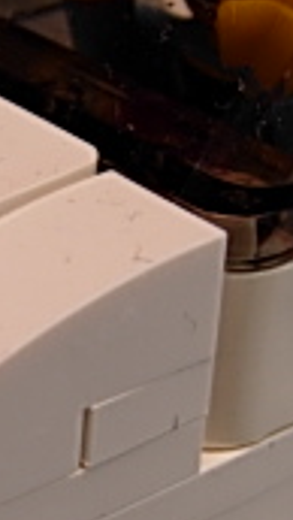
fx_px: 2013
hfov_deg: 8.3
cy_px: 372
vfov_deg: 14.7
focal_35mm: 146
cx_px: 115
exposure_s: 1/17.4
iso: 50
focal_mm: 7.5
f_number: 3
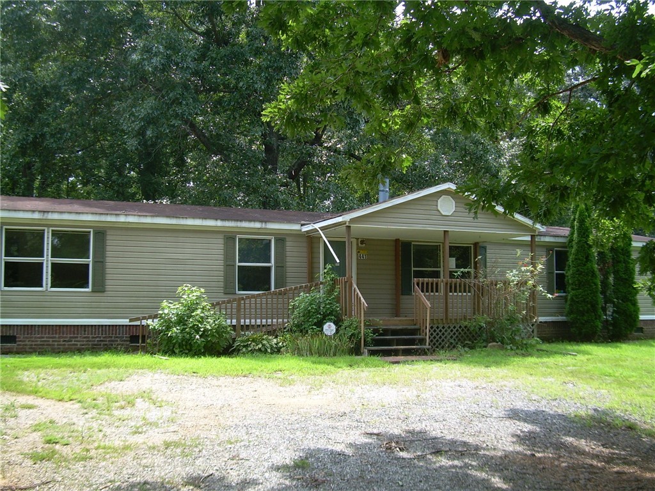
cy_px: 246
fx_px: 719
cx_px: 328
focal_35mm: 38
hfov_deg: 49.0
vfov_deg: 37.7
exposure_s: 1/250
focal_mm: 6.3
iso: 50
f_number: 2.8
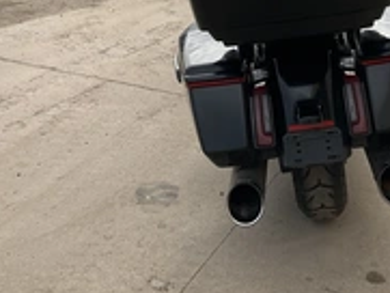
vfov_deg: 22.5
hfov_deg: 29.9
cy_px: 43
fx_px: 722
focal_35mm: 64
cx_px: 274
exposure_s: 1/1675
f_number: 1.8
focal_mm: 3
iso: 25
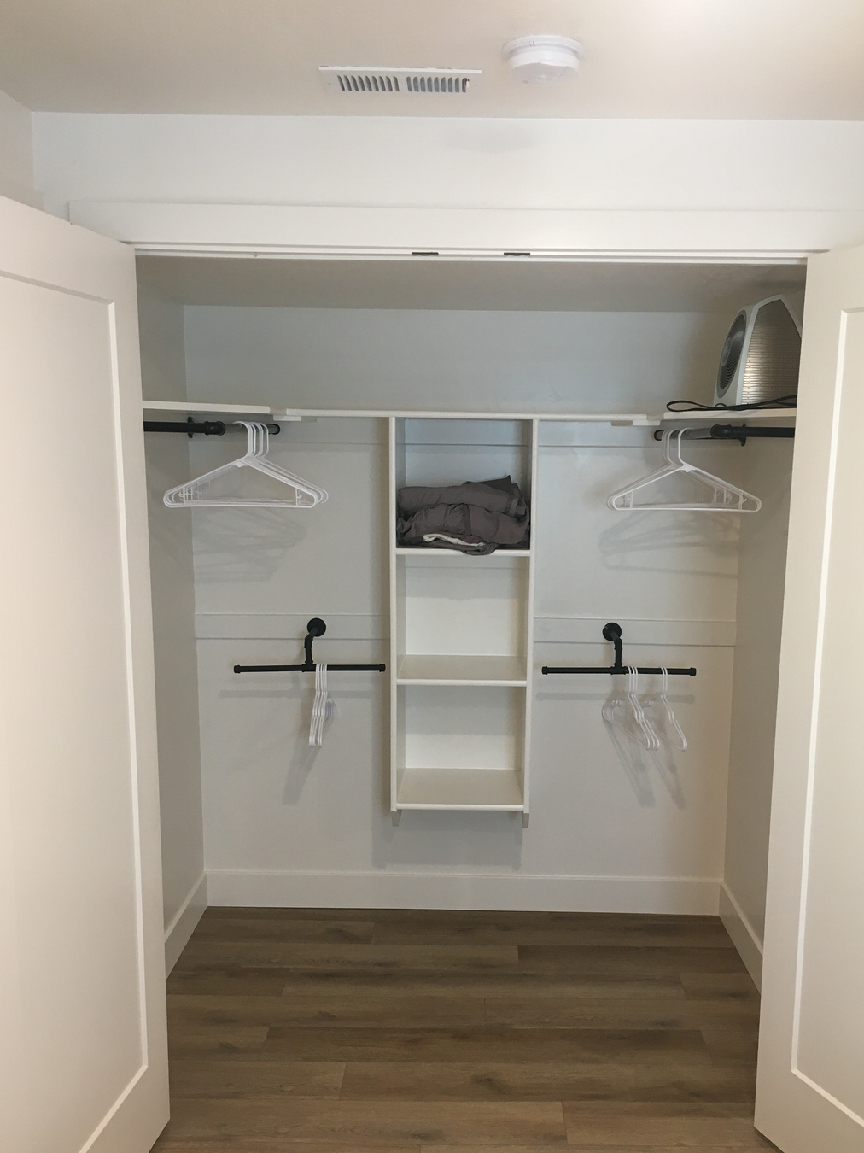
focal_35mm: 33
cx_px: 464
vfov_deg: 55.2
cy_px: 644
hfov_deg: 42.9
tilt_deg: -10.9
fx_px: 1099
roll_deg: -0.8
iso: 64
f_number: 2.2
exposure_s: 1/30
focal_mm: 4.15
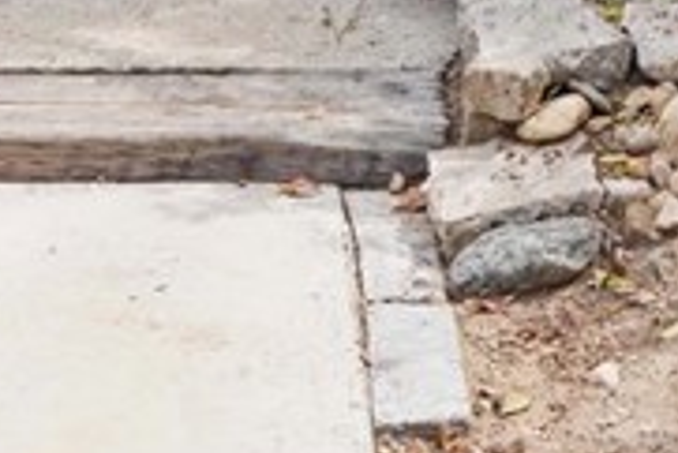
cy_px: -672
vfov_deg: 9.0
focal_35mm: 136
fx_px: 2563
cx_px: 420
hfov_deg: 15.1
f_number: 7.1
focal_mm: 16
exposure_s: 1/250
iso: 160
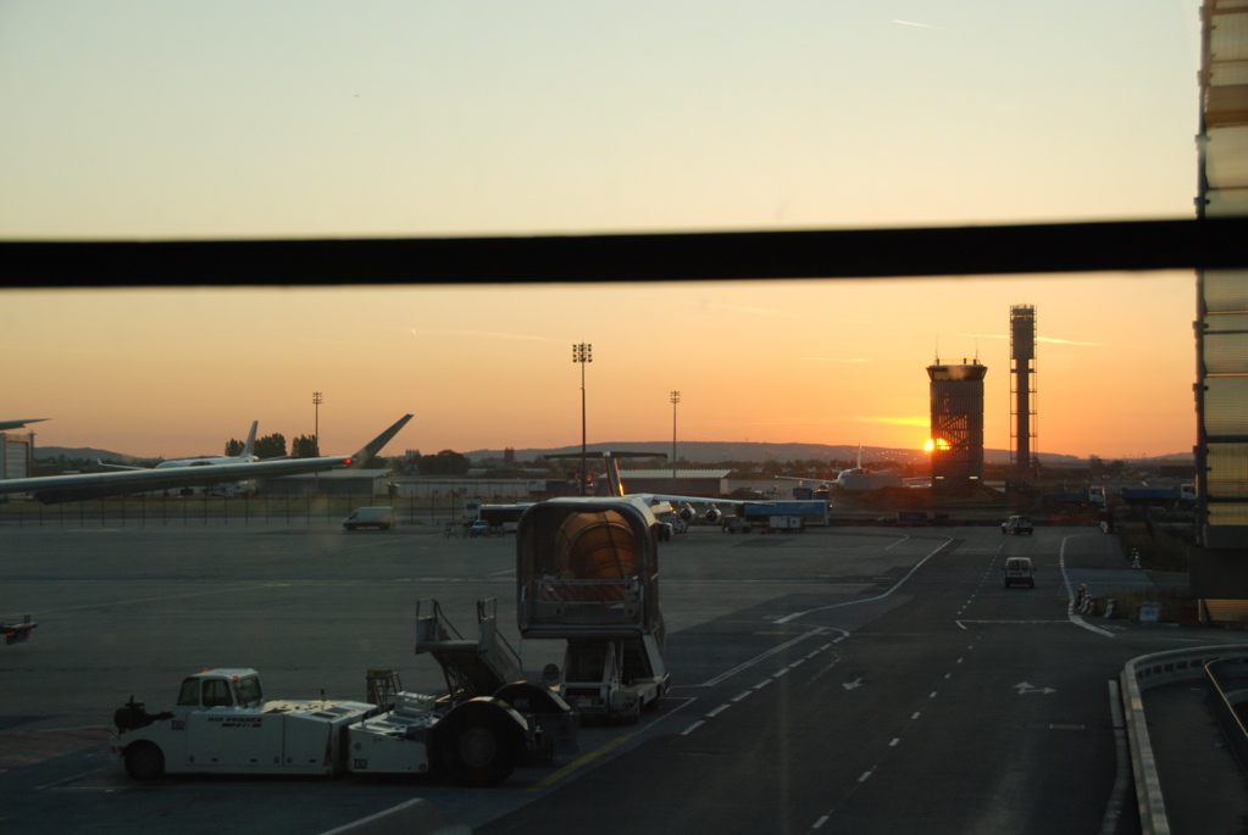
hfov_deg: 29.2
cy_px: 418
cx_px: 624
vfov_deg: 19.8
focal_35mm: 69
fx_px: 2395
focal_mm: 46
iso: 400
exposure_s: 1/200
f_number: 7.1
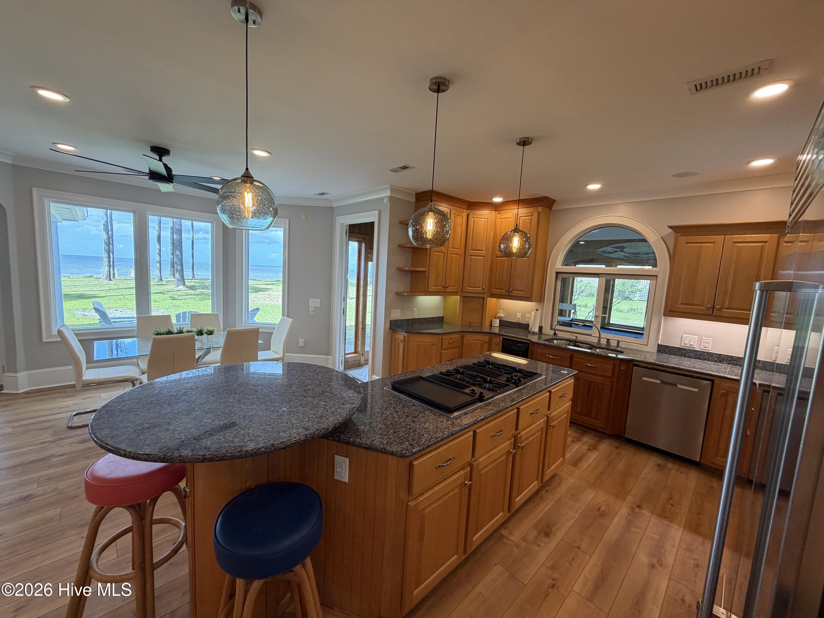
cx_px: 412
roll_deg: -2.3
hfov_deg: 102.1
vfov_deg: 85.7
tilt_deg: -6.6
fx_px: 333
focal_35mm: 14
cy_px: 309
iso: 160
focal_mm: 2.22
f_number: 2.2
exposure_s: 1/120
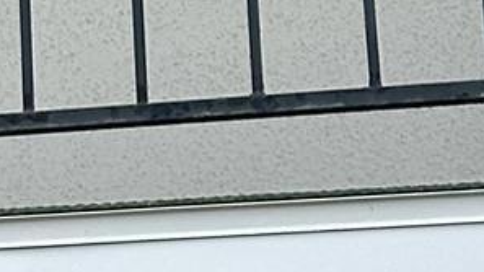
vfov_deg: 3.3
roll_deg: -1.6
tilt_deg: +23.6
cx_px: -424
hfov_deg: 5.9
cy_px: -612
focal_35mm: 361
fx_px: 4633
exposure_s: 1/1395
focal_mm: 6.86
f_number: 1.78
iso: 64
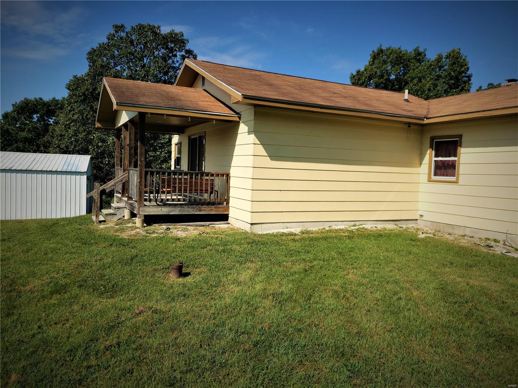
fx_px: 389
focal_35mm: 26
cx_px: 259
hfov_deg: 67.3
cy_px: 194
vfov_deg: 53.1
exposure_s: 1/4464
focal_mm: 4.3
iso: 50
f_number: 1.5
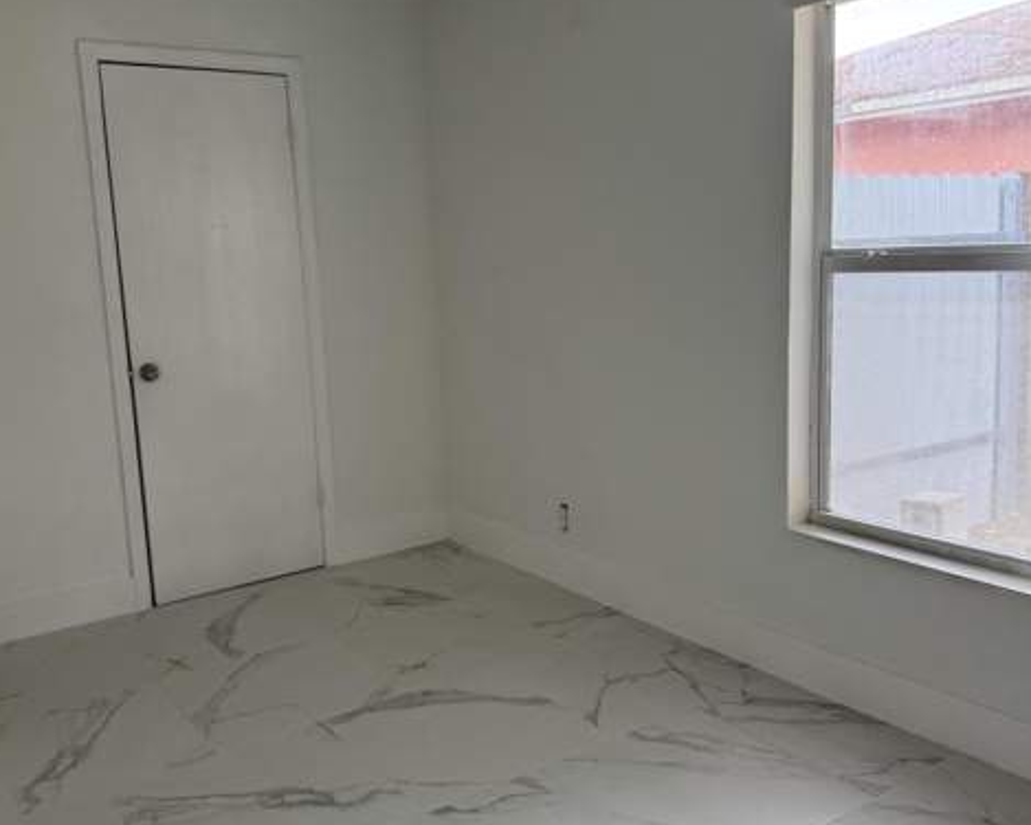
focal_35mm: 32
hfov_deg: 55.7
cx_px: 510
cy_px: 407
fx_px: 976
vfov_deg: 45.8
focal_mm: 6.76
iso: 100
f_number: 1.78
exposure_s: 1/127
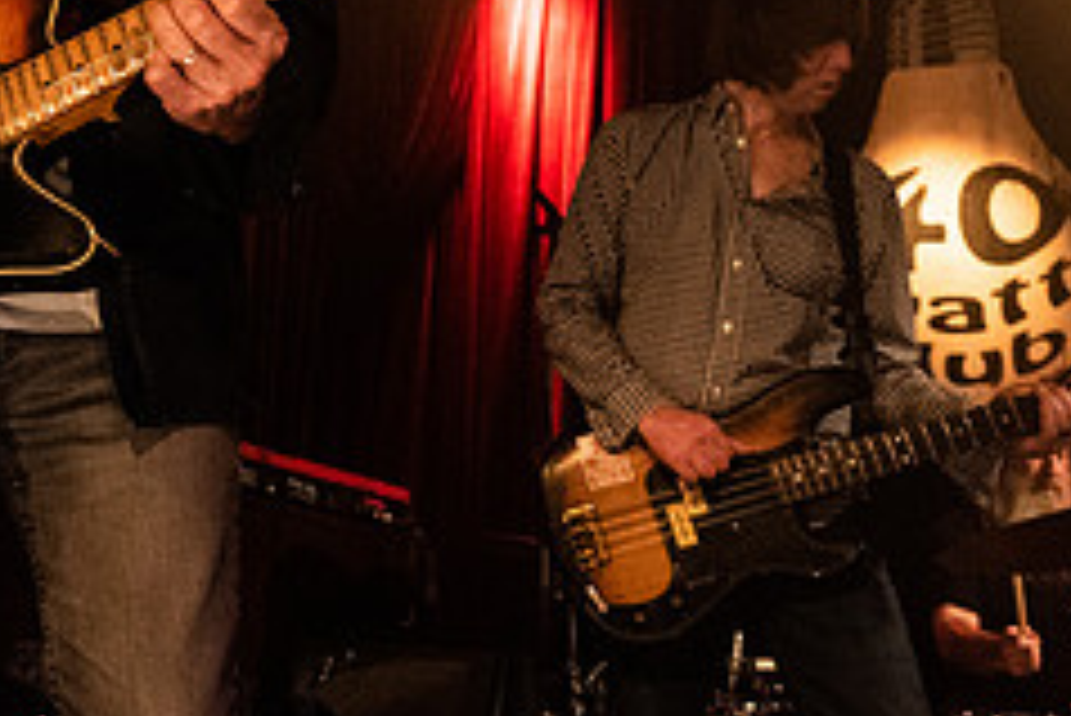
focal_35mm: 64
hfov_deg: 31.0
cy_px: 16
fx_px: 1905
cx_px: 297
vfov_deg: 20.6
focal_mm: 24
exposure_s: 1/160
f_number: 3.2
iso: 3200
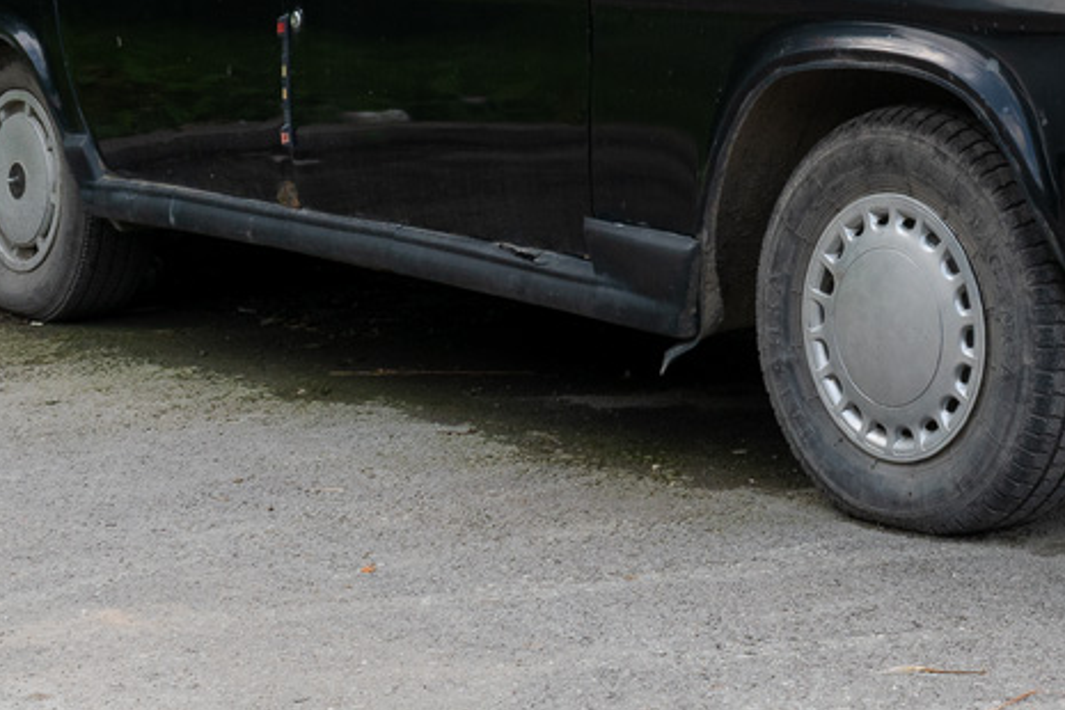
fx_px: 2869
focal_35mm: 97
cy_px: -278
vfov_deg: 13.5
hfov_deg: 20.7
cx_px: 877
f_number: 7.1
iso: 200
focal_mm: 22
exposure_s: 1/250
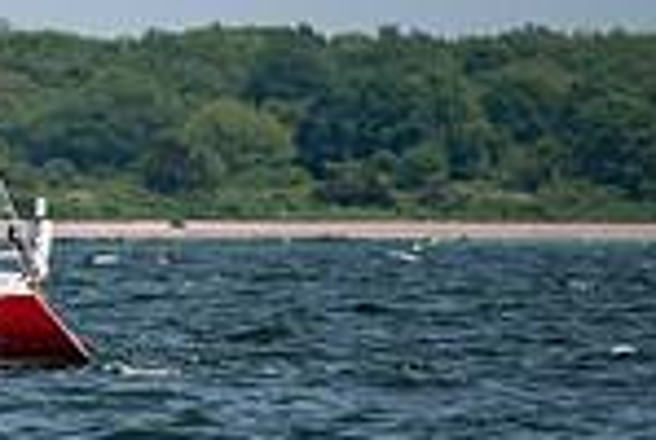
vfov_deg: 1.8
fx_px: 14187
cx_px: -511
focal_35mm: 777
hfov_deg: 2.6
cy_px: -363
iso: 250
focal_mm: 200
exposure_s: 1/5000
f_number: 4
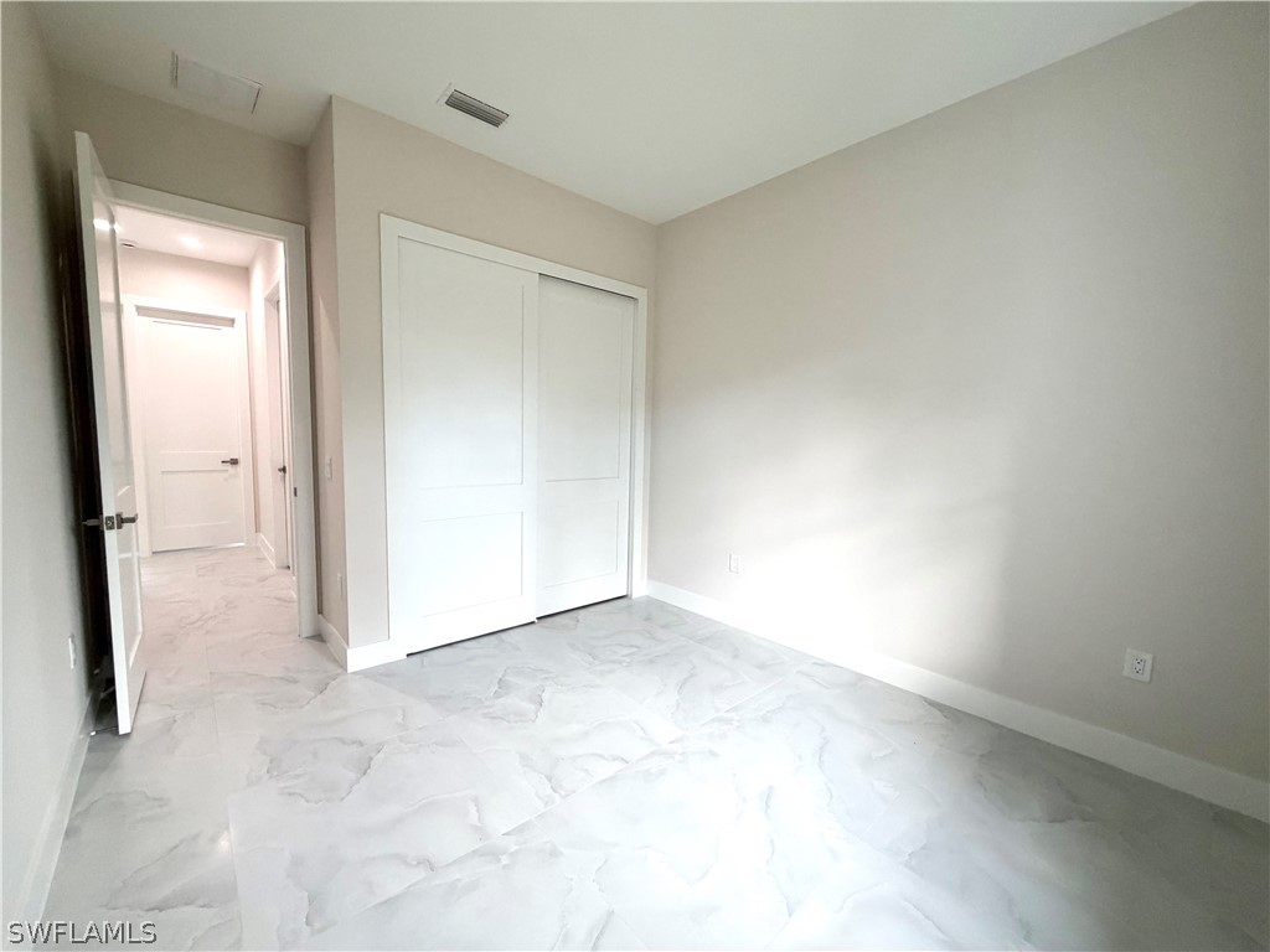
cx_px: 635
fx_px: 514
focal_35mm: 14
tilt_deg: -3.9
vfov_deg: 85.7
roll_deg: -1.5
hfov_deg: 102.1
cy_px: 476
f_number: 2.2
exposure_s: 1/120
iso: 250
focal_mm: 2.22
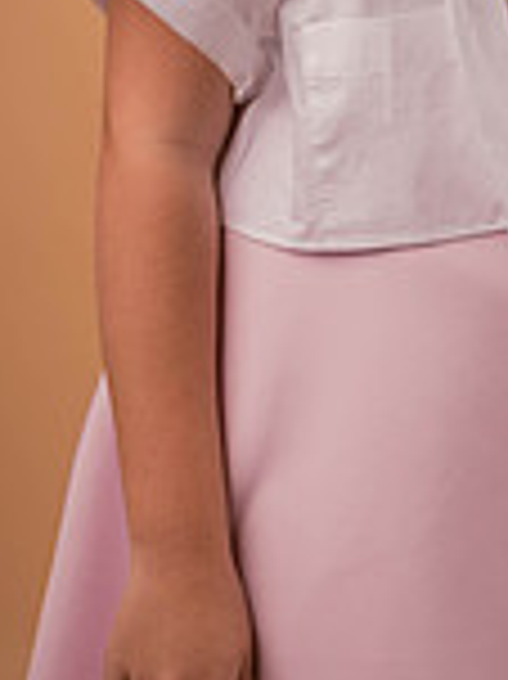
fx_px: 2978
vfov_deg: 12.8
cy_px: 5
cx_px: 472
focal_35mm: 152
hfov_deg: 9.7
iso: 64
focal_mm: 53
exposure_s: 1/160
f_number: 6.3
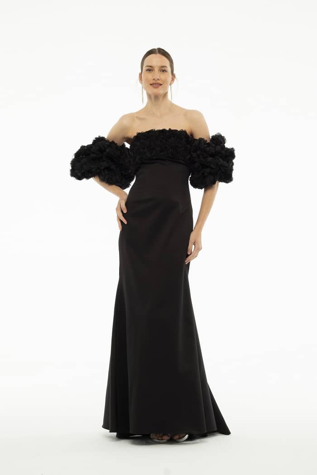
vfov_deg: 27.0
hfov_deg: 18.2
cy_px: 238
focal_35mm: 75
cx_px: 158
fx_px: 991
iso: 200
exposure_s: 1/125
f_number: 11
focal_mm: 50
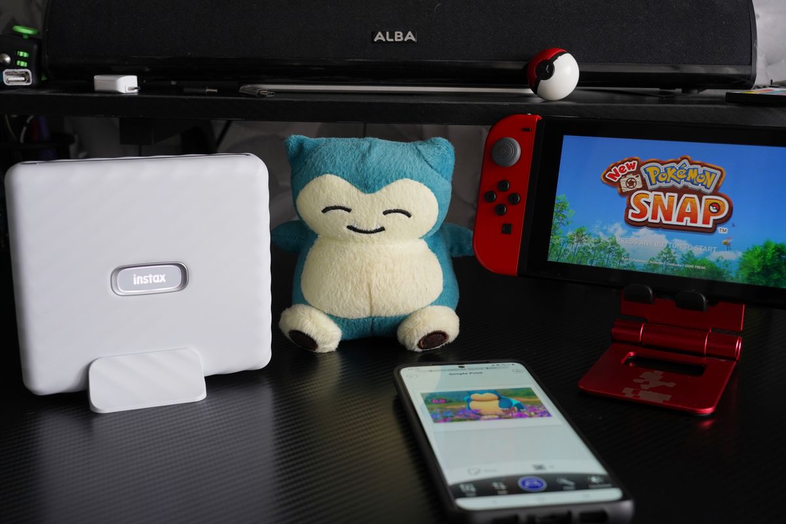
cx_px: 393
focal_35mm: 44
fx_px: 961
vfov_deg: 30.5
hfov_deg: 44.5
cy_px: 262
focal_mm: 44
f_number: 7.1
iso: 500
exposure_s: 1/25
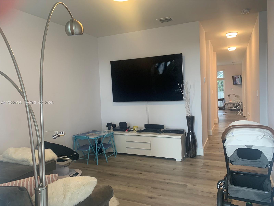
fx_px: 206
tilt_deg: -2.6
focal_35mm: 26
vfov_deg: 53.1
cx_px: 137
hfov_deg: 67.3
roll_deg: +2.7
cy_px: 103
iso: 160
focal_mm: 4.25
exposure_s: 1/60
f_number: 1.8
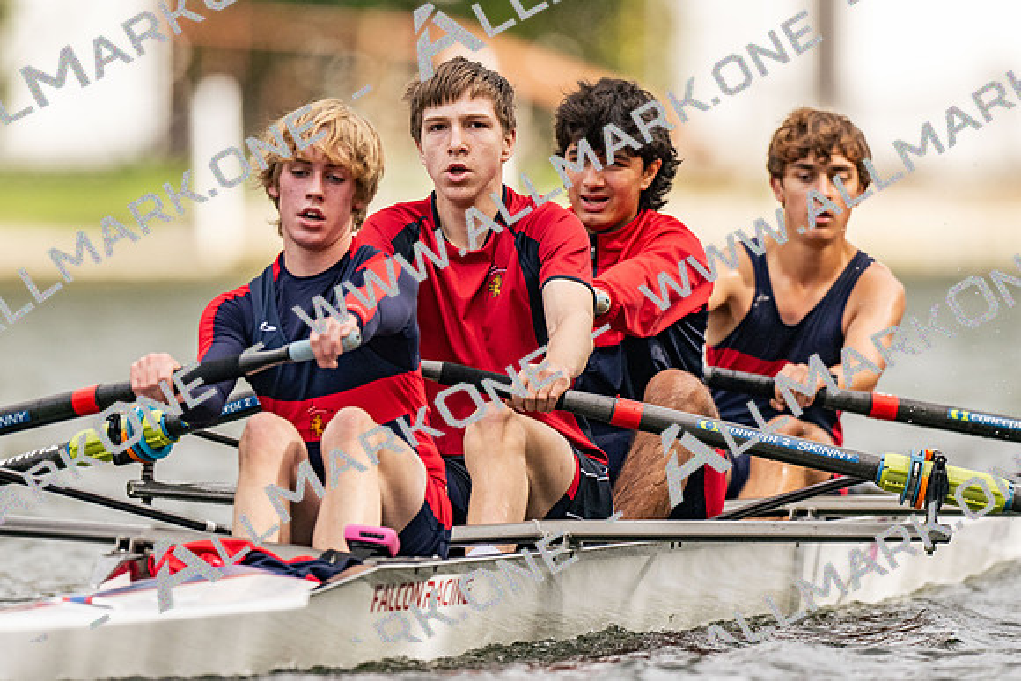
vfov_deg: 1.5
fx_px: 25543
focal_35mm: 900
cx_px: 510
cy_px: 340
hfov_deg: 2.3
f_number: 4
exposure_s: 1/2500
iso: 400
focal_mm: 600
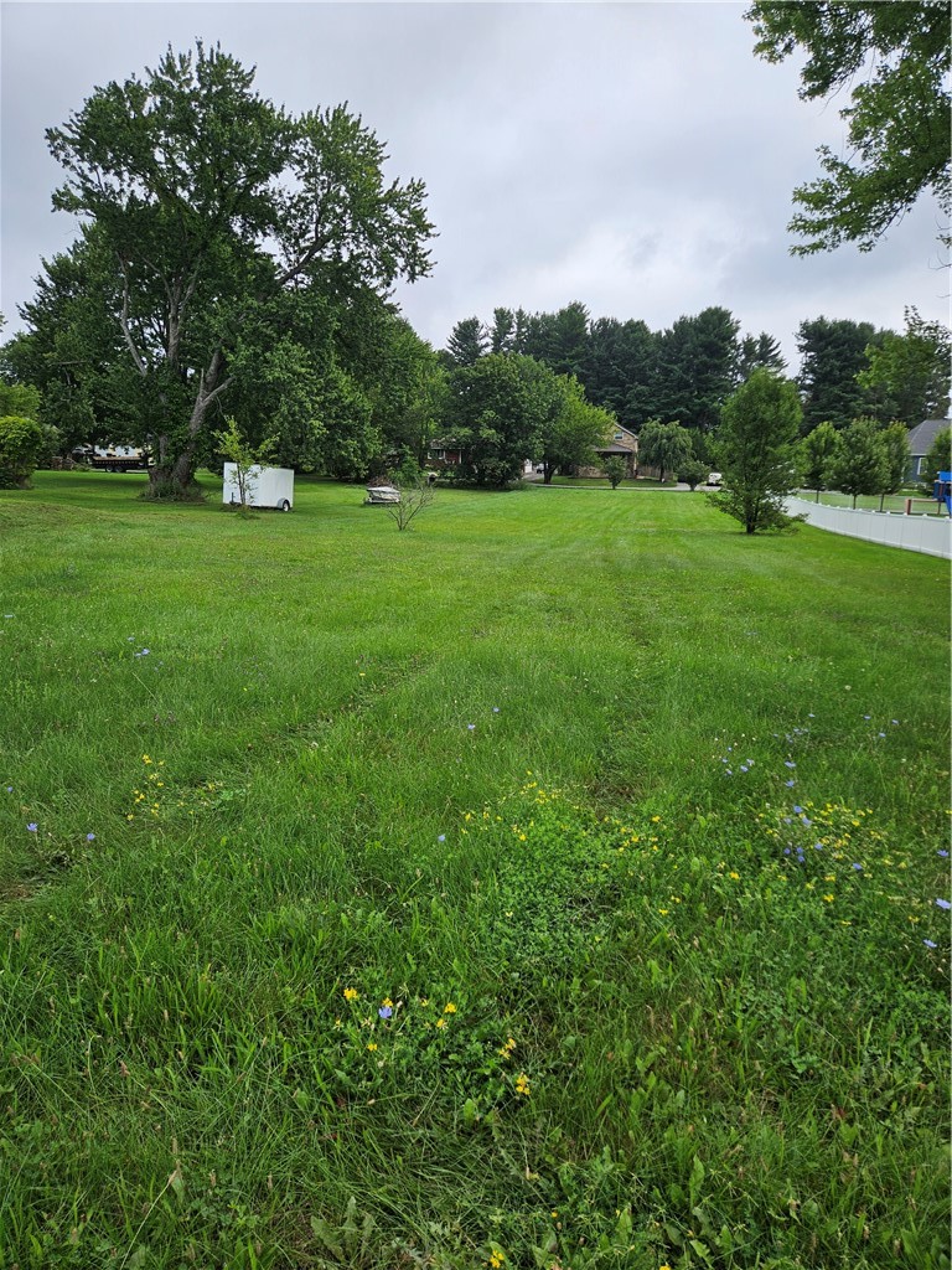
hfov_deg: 58.9
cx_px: 476
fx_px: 843
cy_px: 635
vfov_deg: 73.9
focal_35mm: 23
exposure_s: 1/1279
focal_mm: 5.4
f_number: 1.8
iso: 25
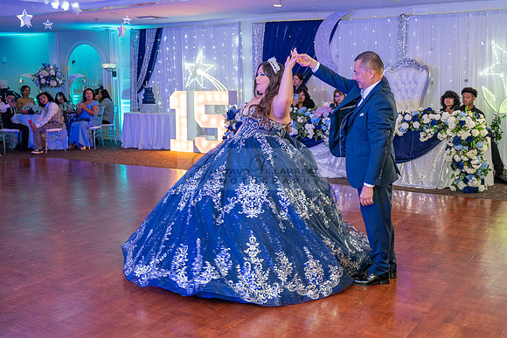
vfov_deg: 33.0
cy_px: 140
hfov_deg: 47.8
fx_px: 569
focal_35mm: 40
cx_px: 297
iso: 1250
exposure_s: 1/200
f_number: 2.8
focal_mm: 34.5
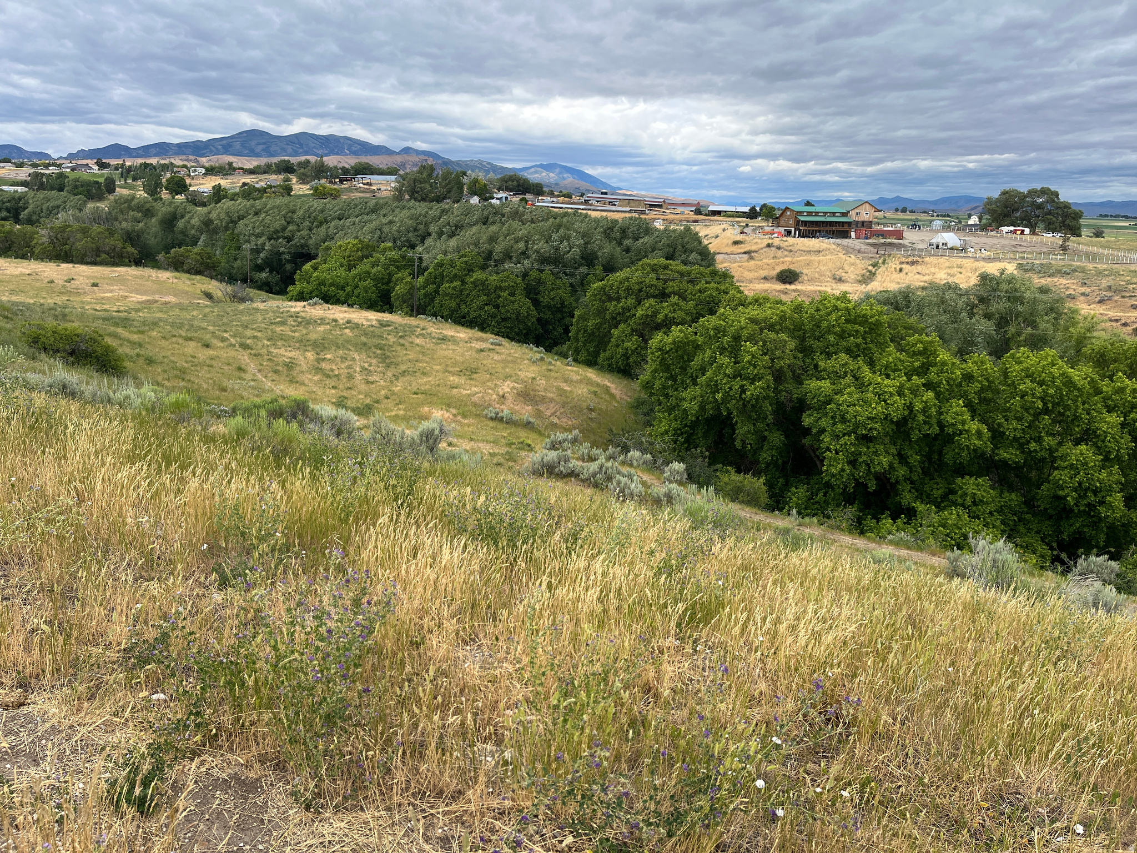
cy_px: 426
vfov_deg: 53.1
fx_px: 854
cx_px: 568
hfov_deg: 67.3
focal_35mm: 26
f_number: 1.6
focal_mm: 5.1
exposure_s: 1/1199
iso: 50
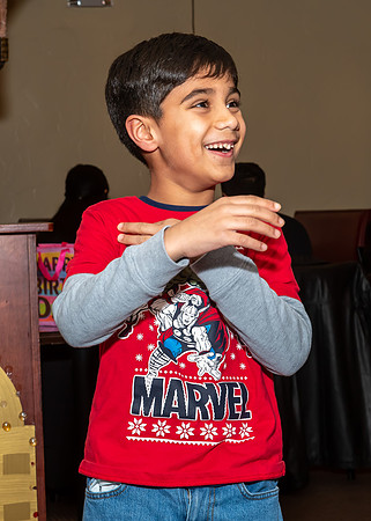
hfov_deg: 15.7
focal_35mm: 91
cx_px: 184
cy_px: 247
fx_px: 1345
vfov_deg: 21.9
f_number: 8
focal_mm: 38
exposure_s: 1/250
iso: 500
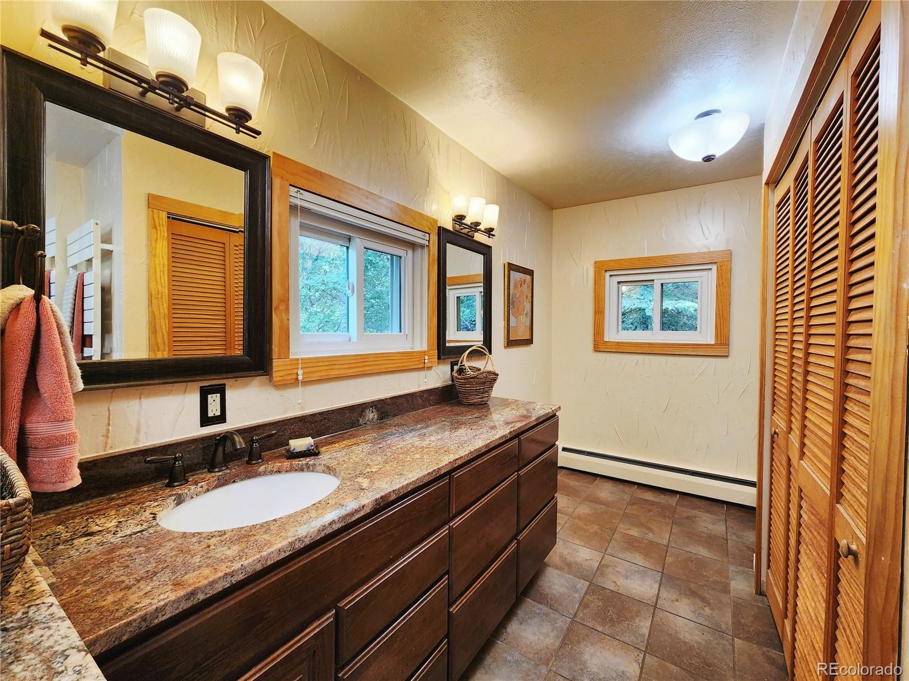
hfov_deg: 106.2
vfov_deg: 89.9
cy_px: 340
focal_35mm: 13
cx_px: 454
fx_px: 341
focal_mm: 2.2
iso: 160
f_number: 2.2
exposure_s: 1/60.2
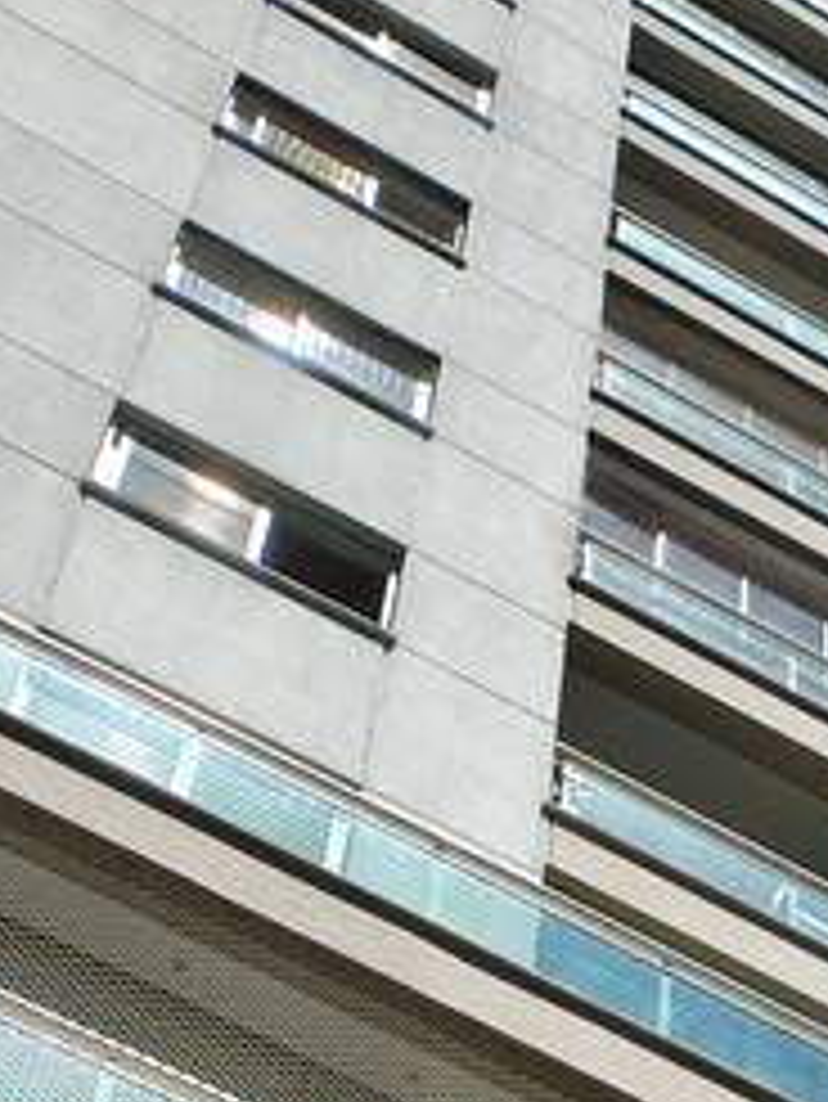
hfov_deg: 13.1
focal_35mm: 110
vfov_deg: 14.9
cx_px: 981
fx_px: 3505
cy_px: 2150
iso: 148
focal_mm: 4.71
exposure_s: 1/1672
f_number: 1.7
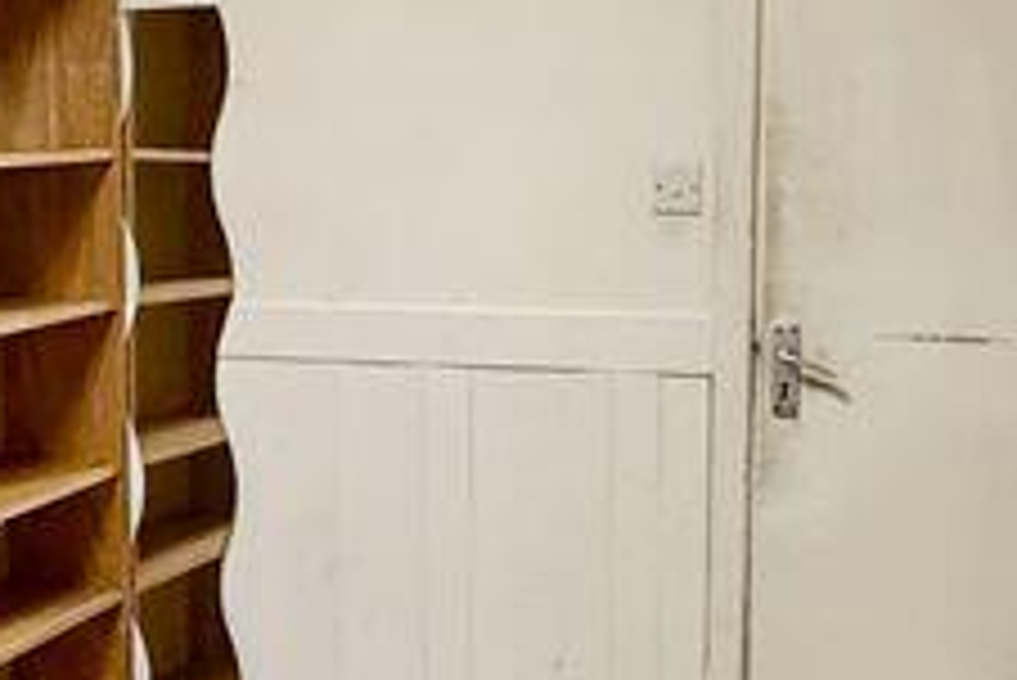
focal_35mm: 66
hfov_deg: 30.3
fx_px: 1866
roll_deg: +0.9
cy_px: 392
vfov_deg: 20.6
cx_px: 369
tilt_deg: -9.3
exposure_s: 1/60
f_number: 2.2
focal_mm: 2.22
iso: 640
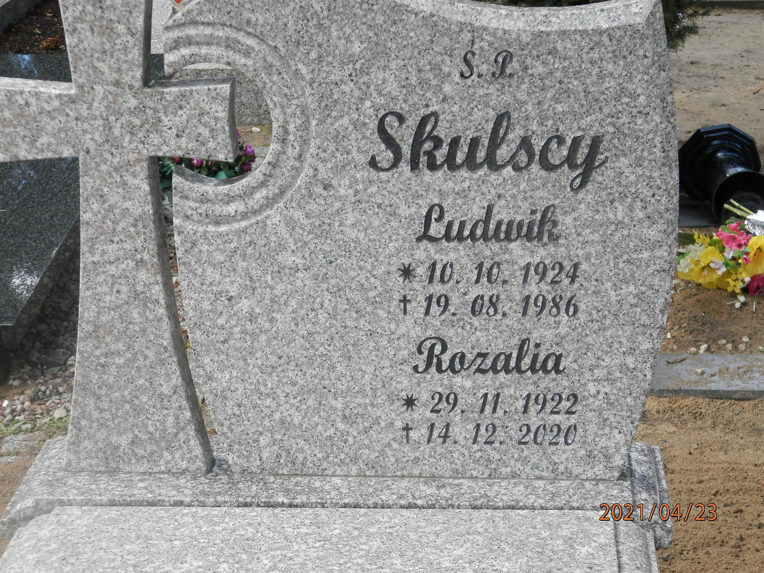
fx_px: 1810
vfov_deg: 18.0
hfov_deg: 23.8
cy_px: 286
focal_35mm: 82
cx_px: 382
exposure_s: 1/160
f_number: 4.2
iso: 160
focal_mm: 14.6
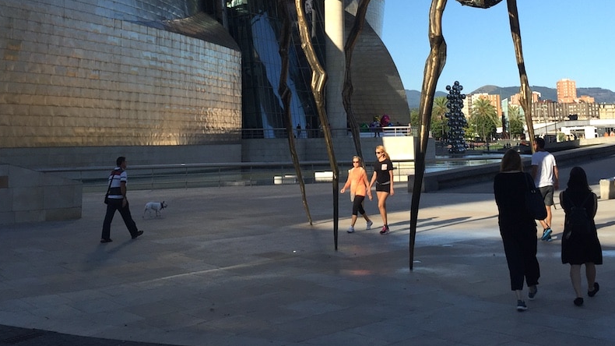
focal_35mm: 48
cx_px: 293
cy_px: 22
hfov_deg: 42.9
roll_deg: -1.3
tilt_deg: +7.4
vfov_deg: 24.1
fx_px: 783
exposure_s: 1/1647
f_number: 2.2
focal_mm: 4.15
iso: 32
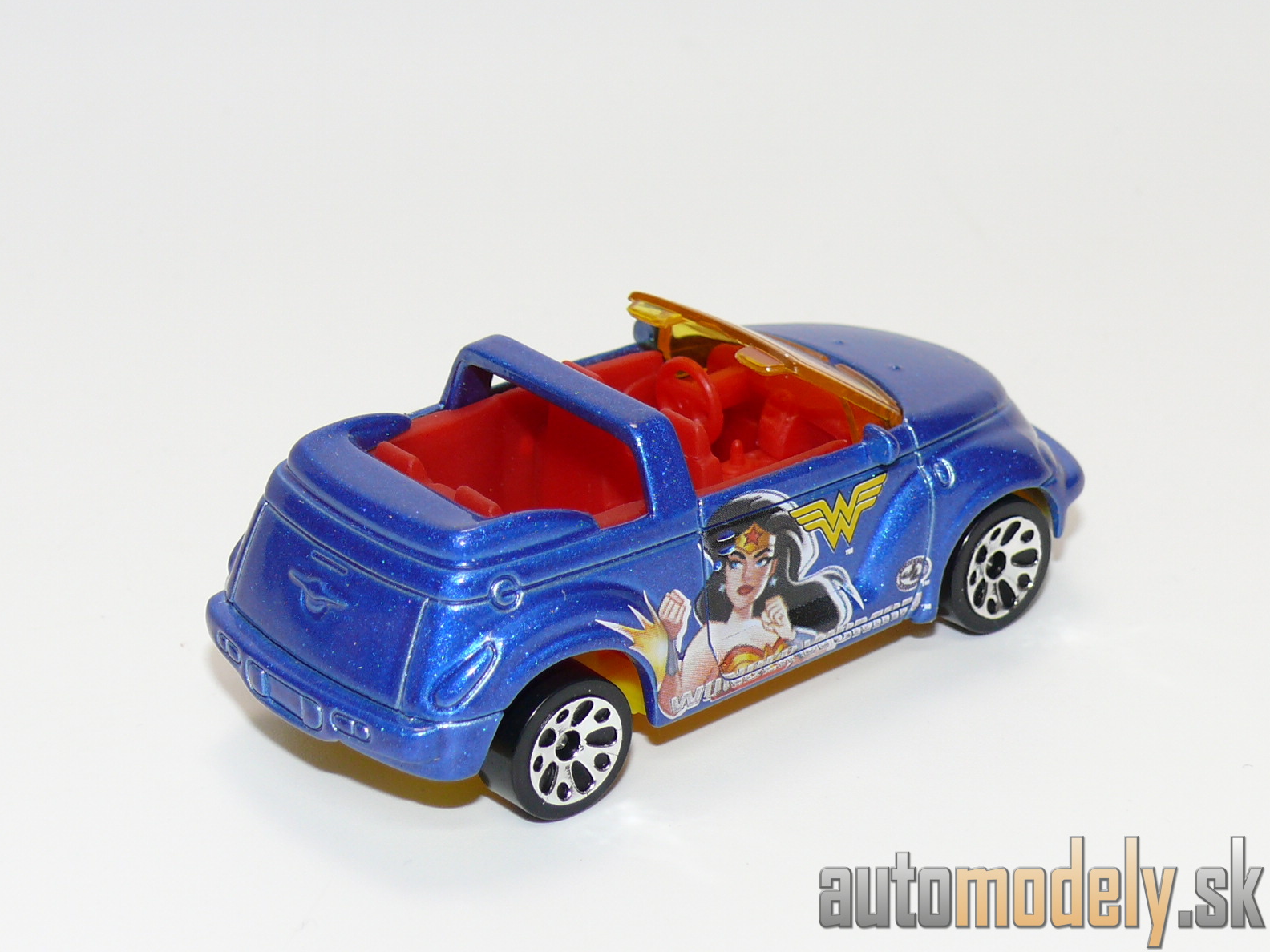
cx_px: 634
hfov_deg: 19.1
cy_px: 478
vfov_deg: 14.4
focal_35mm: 103
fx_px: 3779
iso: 100
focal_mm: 13.3
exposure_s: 1/30
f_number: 4
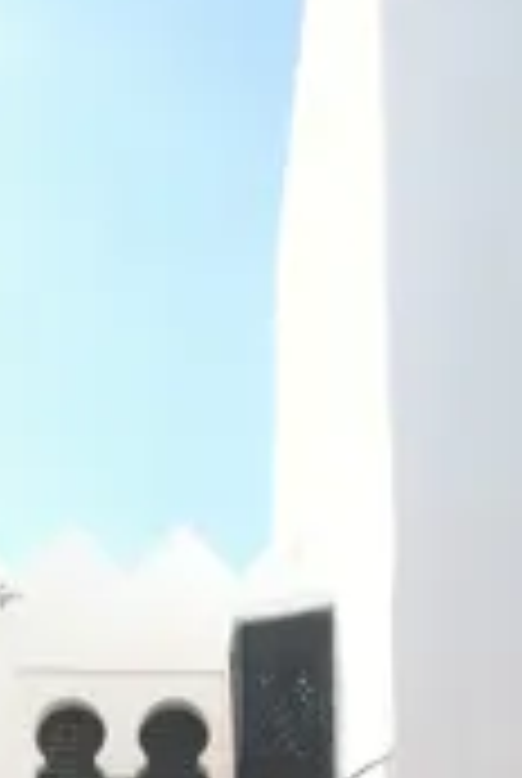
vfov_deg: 18.2
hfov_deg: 13.1
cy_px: 985
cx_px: 308
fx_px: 2274
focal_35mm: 105
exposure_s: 1/1071
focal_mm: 3.85
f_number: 2.8
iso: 64
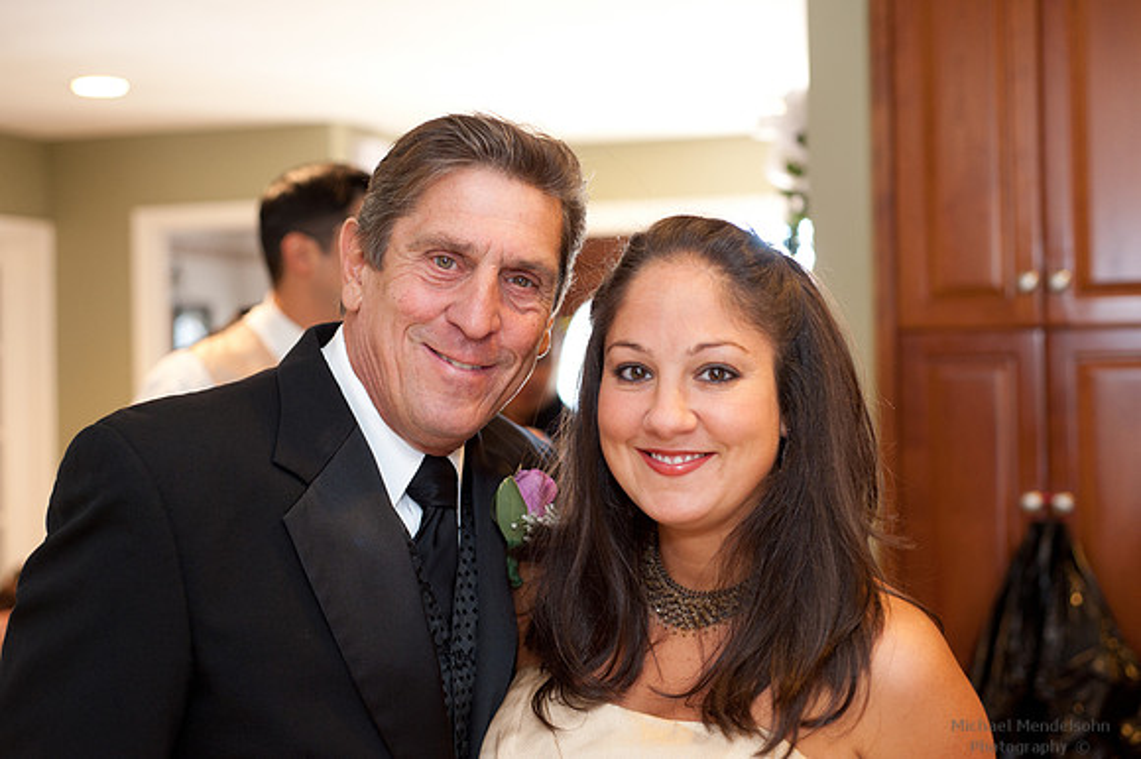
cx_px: 570
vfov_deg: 27.0
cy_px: 380
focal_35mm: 50
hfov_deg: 39.6
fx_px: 1584
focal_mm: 50
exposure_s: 1/125
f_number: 2.8
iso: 1250
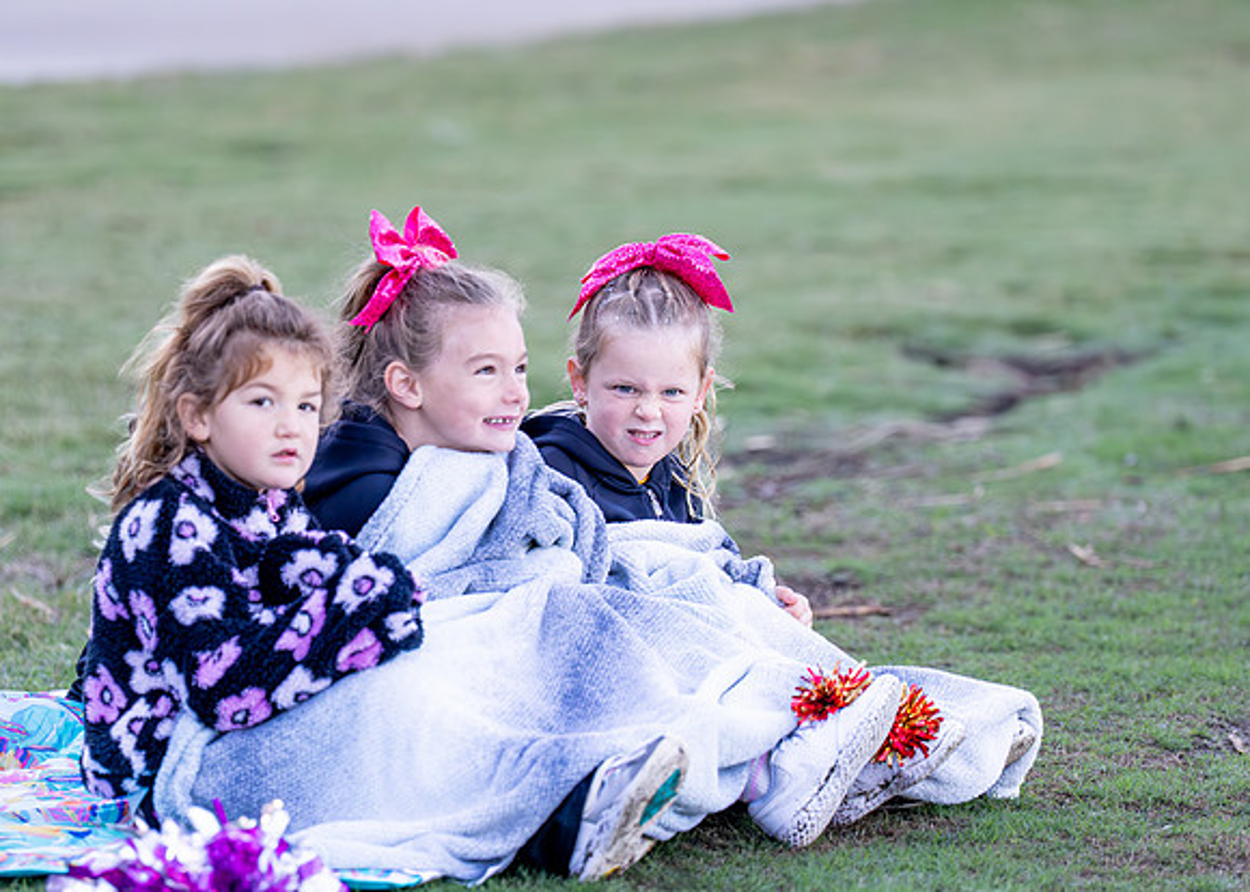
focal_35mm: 275
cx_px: 578
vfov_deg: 5.2
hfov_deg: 7.3
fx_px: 9767
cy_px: 452
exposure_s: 1/2000
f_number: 2.8
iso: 1600
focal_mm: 165
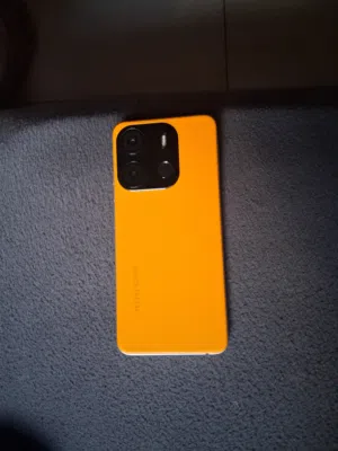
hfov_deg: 51.4
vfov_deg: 65.3
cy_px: 226
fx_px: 352
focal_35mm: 27
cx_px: 169
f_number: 1.8
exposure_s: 1/33
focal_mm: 4
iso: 500
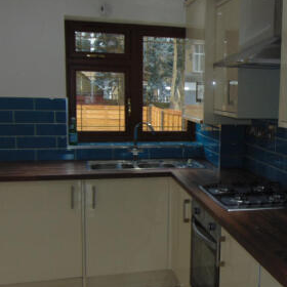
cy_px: 162
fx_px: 431
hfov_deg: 35.9
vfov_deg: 36.7
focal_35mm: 46
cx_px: 217
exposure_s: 1/30
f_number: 3
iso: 80
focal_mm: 4.5
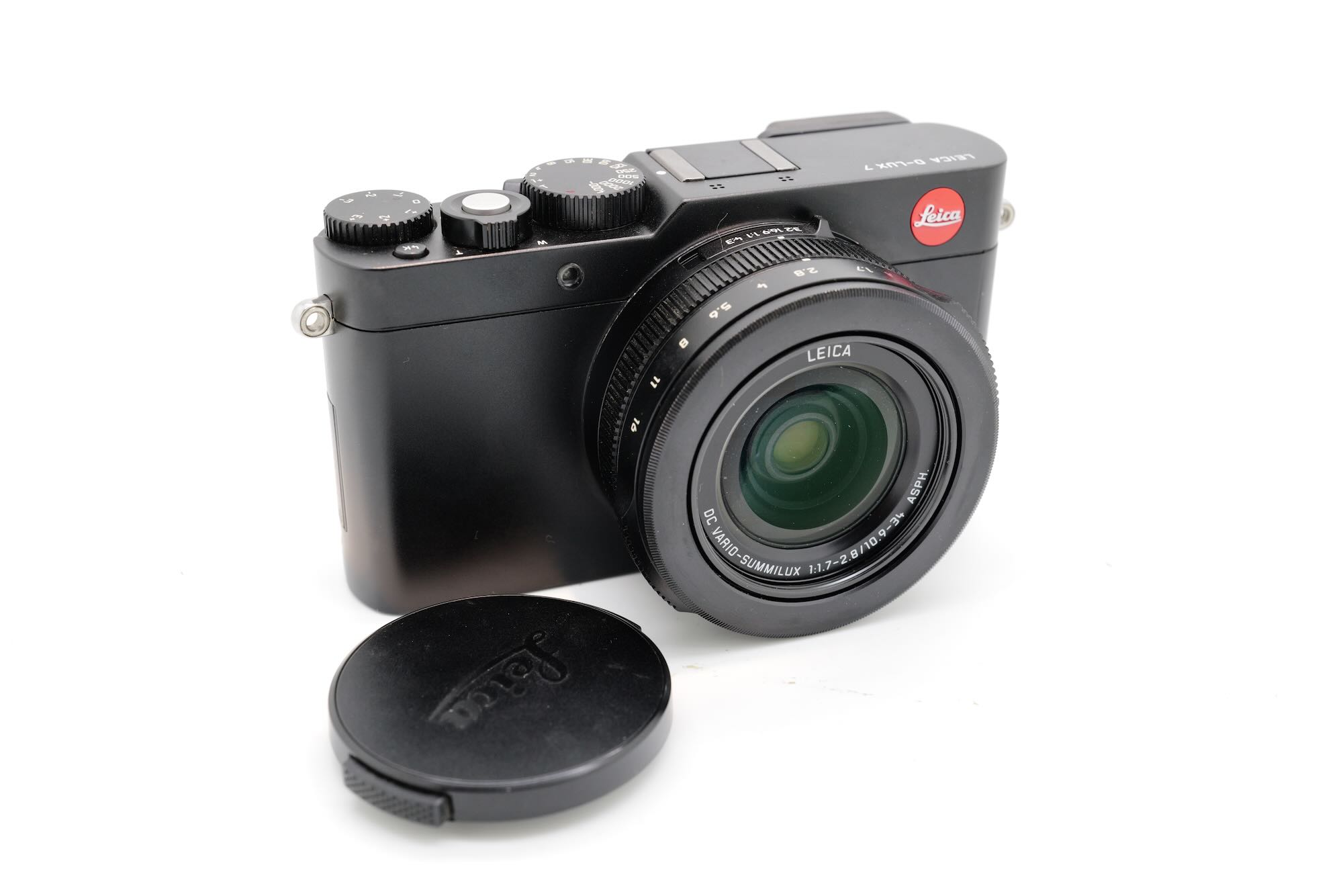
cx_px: 672
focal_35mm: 43
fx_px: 1604
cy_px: 448
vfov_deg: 31.2
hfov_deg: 45.4
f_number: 9
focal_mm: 43
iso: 800
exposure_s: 1/60
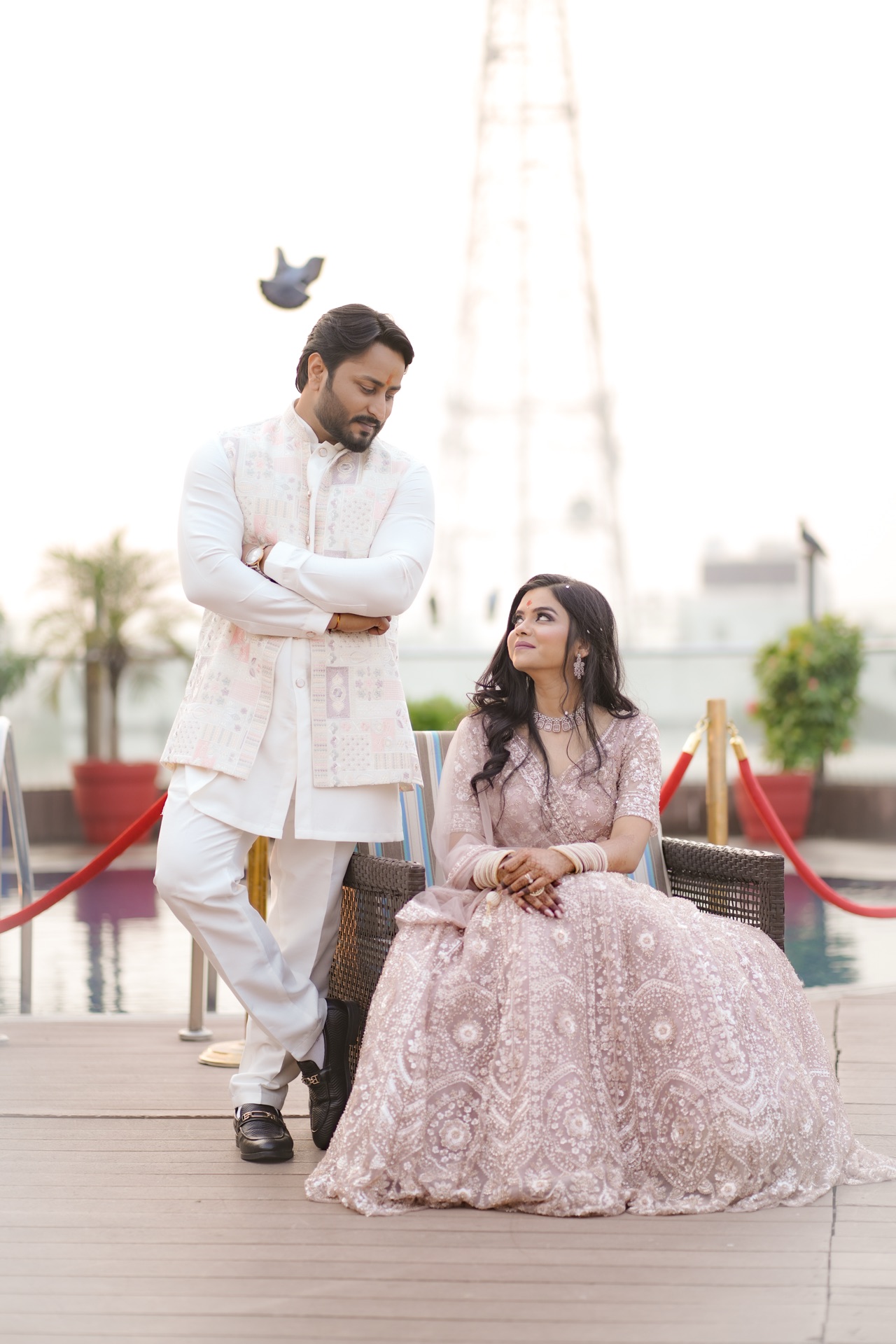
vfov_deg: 23.9
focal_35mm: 85
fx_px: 3173
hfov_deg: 16.1
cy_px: 672
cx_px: 448
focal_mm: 85
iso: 100
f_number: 1.8
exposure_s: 1/250
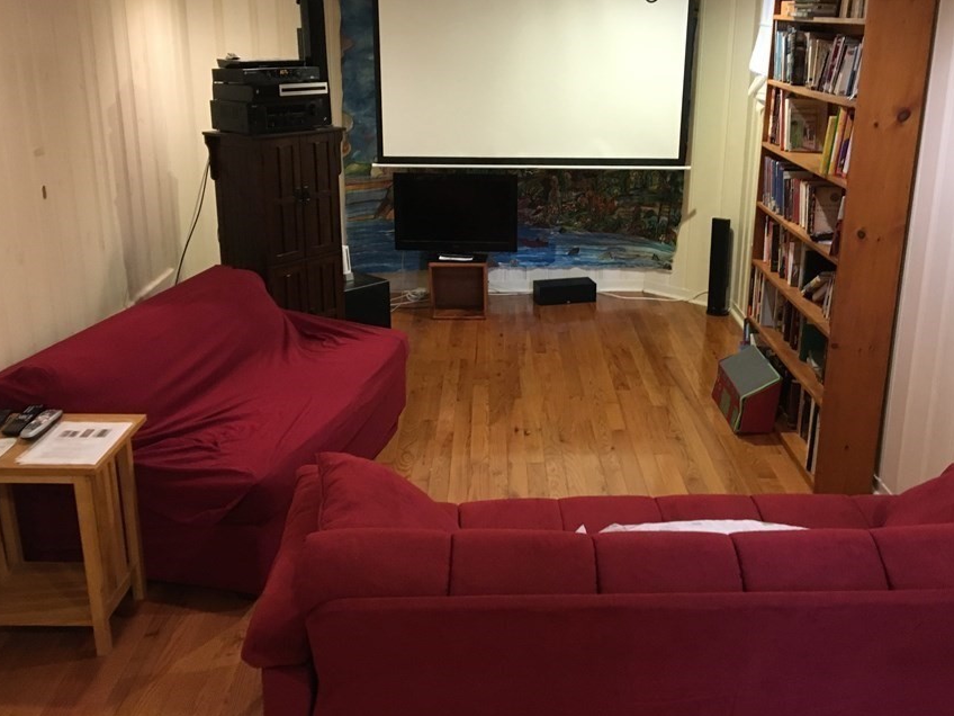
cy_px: 287
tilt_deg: -16.8
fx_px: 965
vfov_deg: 40.5
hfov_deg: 52.5
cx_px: 526
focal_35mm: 35
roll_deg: -2.0
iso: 200
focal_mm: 4.15
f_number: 2.2
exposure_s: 1/17
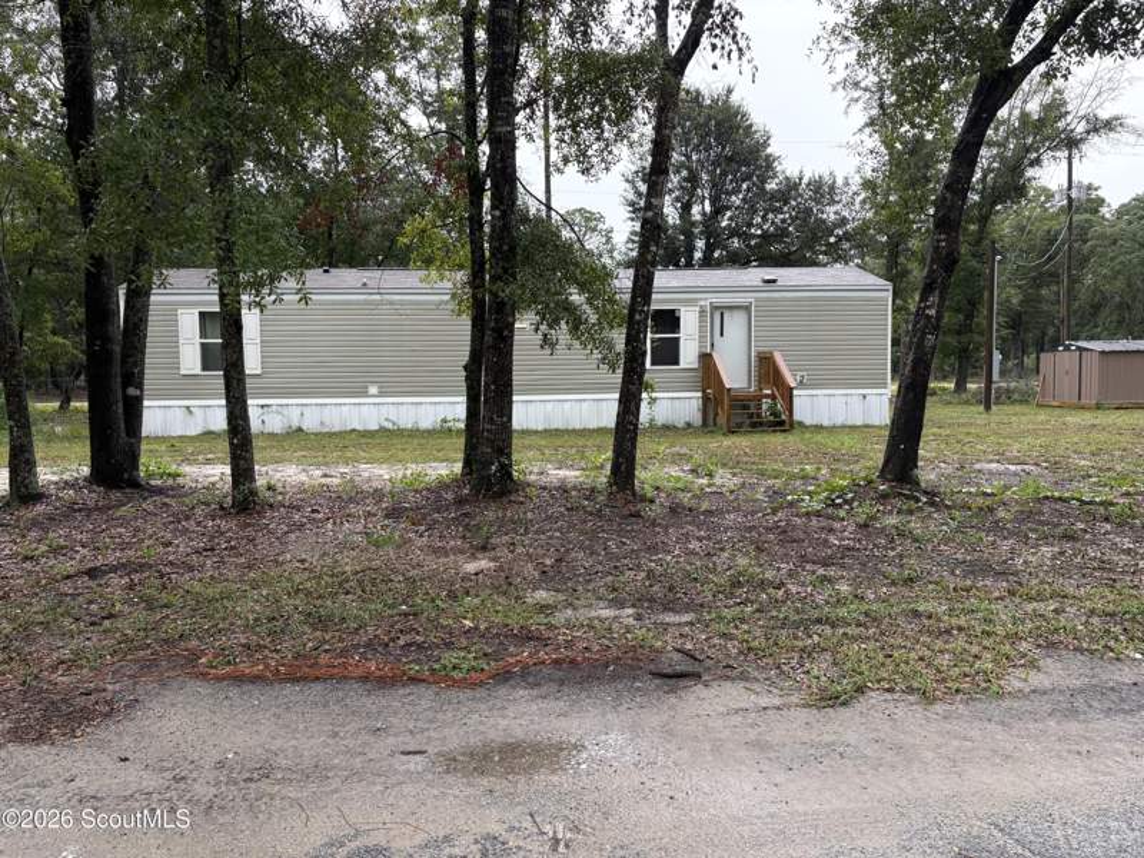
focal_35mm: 26
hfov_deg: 67.3
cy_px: 429
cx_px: 572
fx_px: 859
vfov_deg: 53.1
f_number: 1.6
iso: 125
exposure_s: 1/189
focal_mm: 5.96
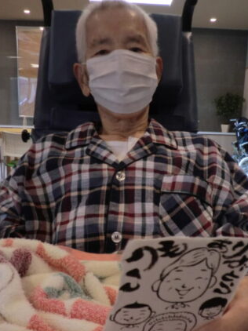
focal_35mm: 37
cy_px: 191
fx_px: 354
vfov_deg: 50.0
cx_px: 144
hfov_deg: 38.5
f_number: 2.8
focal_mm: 4.7
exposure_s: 1/60
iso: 125
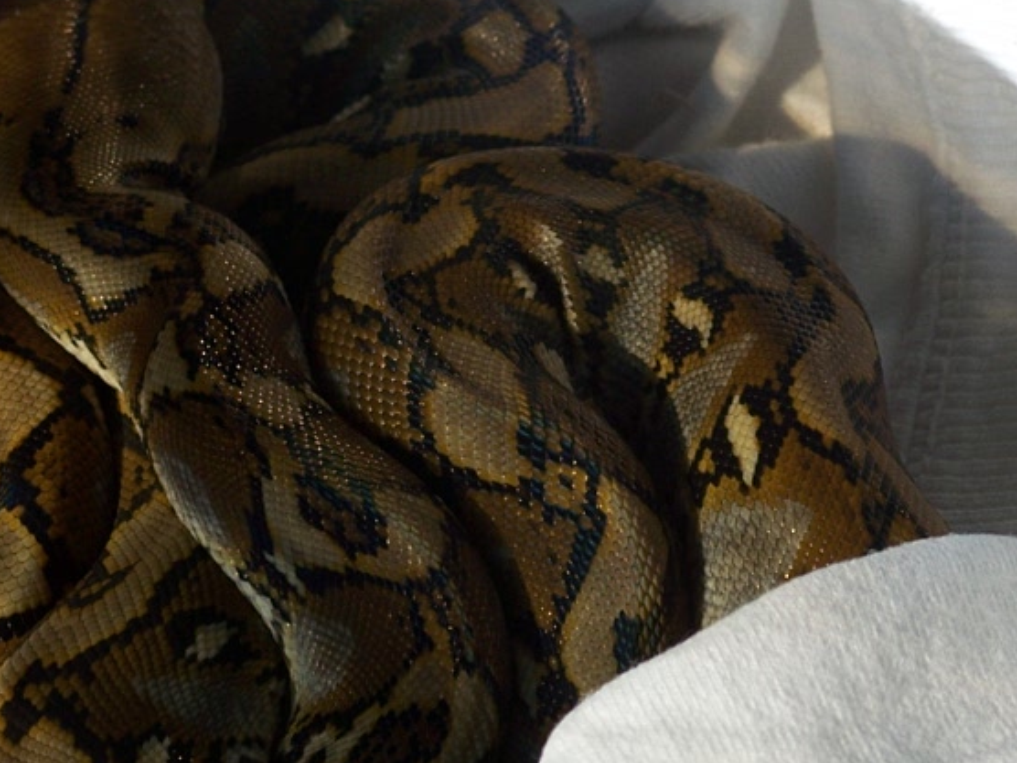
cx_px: 183
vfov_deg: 6.1
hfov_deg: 8.1
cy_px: 521
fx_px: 7169
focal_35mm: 244
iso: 64
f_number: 3.6
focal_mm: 23.9
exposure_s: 1/640
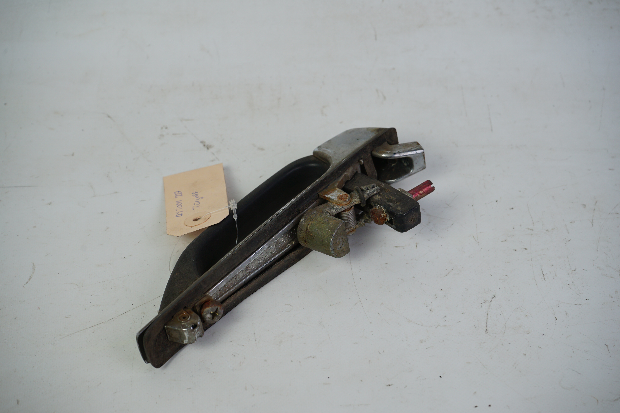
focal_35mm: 70
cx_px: 310
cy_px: 206
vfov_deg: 19.5
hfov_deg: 28.8
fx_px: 1205
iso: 200
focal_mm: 70
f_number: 8
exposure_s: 1/160
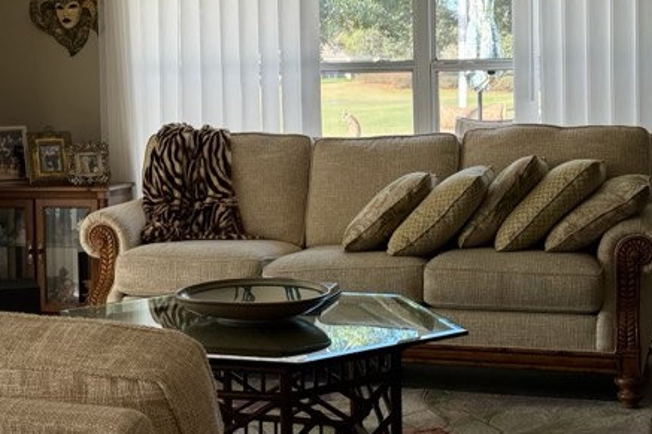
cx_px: 179
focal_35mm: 80
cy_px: 117
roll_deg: +1.5
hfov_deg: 25.1
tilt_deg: -3.4
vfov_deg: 17.0
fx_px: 1448
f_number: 1.78
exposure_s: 1/133
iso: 50
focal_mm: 6.86
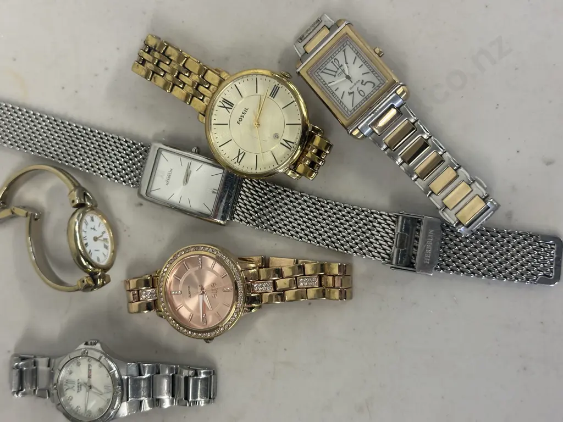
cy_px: 211
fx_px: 781
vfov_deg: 30.3
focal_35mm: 48
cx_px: 282
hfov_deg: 39.7
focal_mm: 6.86
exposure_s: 1/50
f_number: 1.78
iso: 100
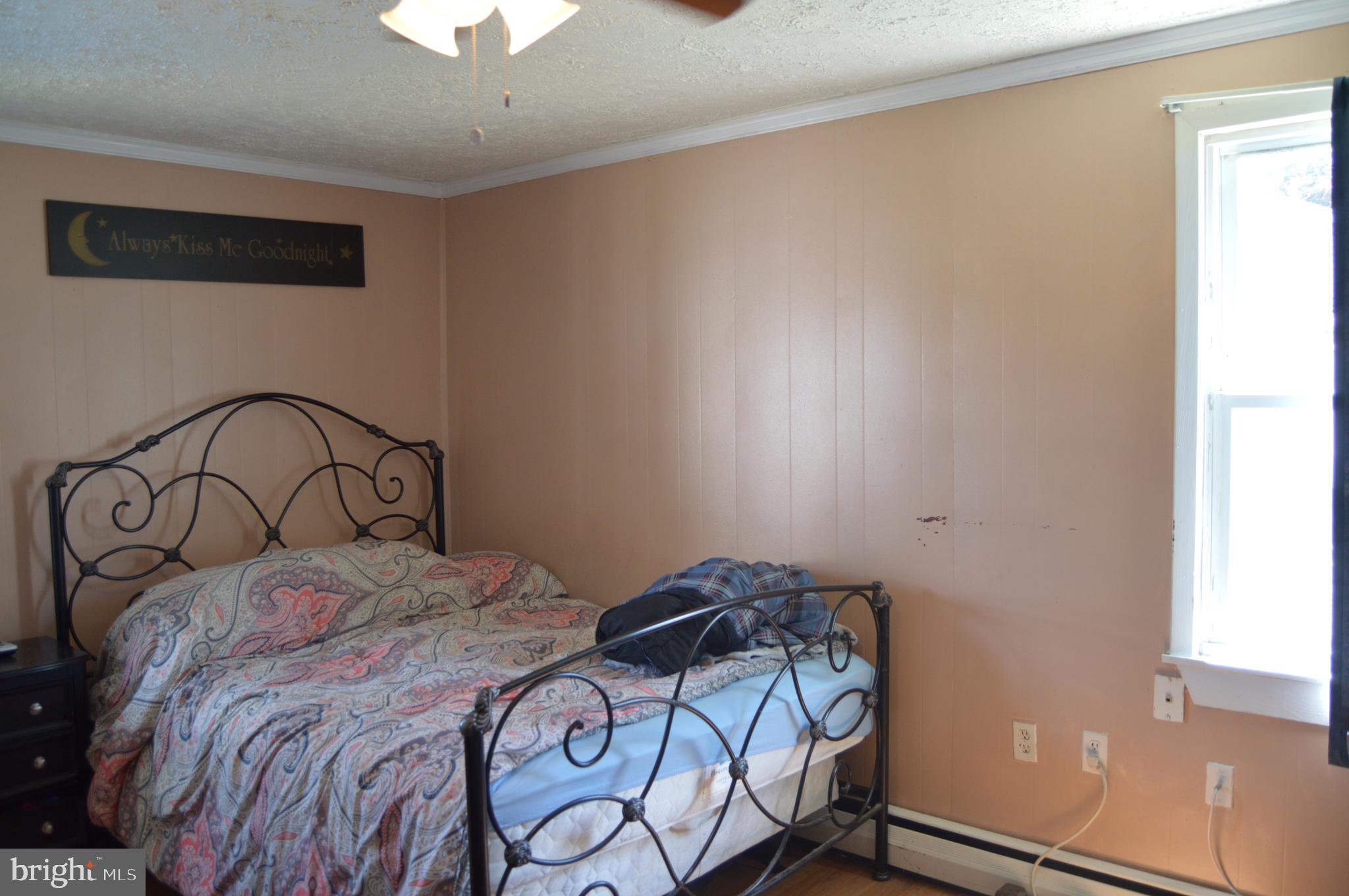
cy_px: 448
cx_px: 674
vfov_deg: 47.8
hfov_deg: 67.4
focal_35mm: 27
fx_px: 1011
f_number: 3.5
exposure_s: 1/60
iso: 640
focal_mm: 18
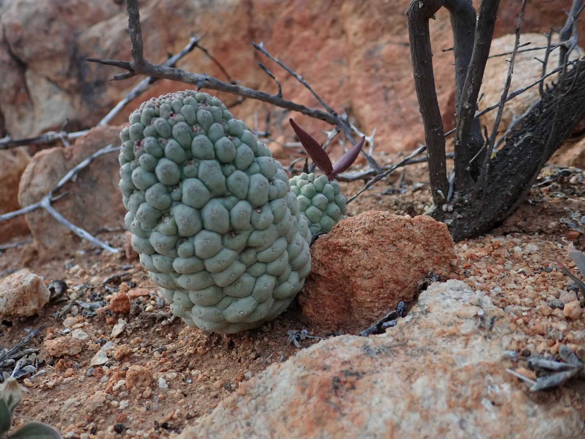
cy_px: 220
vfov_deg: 46.8
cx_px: 292
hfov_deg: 60.0
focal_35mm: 30
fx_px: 507
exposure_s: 1/125
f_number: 2.3
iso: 200
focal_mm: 5.5
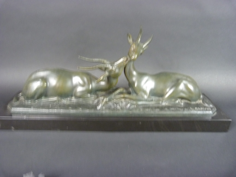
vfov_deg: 54.9
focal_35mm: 25
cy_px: 88
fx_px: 170
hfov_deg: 69.4
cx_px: 118
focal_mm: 4.5
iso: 400
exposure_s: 1/8
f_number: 2.8
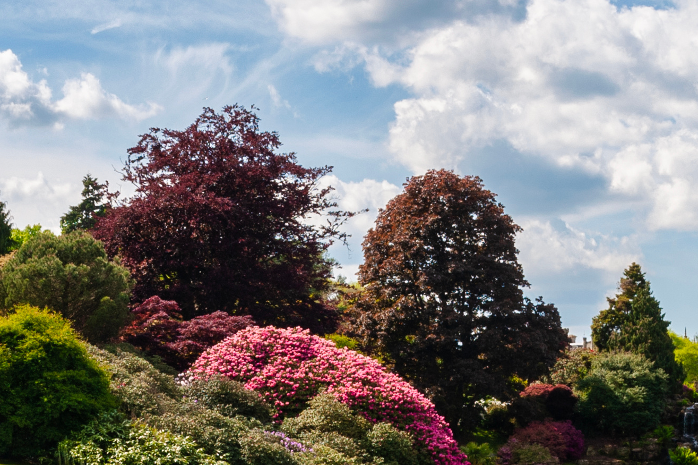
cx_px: 19
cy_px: 514
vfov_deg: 11.0
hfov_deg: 16.4
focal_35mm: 123
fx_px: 2383
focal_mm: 38
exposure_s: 1/200
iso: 200
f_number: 14
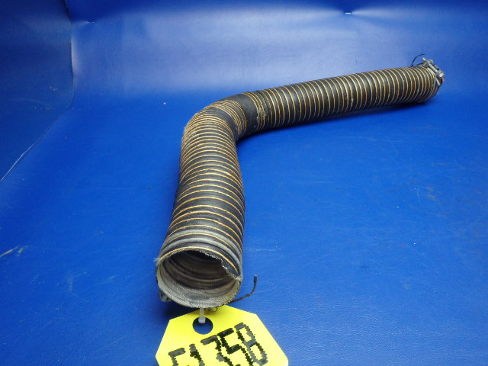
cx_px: 244
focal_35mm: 28
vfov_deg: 49.7
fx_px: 395
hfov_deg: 63.4
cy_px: 183
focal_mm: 5
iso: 320
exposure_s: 1/30
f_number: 3.9
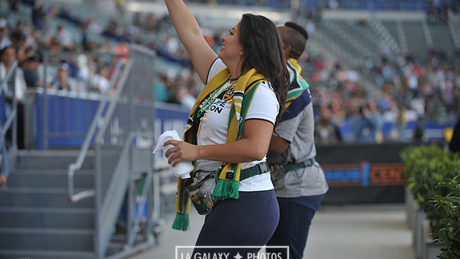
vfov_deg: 11.2
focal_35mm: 108
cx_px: 232
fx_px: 1318
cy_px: 136
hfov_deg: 19.8
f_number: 2.8
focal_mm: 102
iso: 800
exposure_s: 1/640
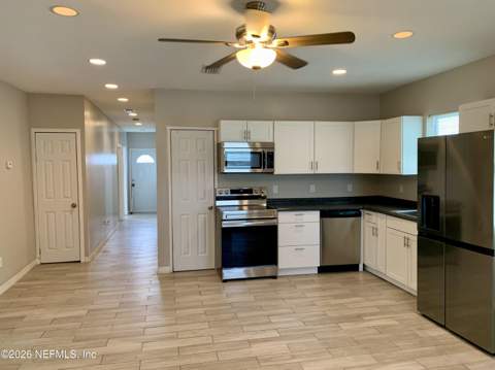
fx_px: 371
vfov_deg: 53.0
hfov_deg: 67.4
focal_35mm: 26
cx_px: 248
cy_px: 185
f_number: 1.8
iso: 160
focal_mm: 4.25
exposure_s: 1/60
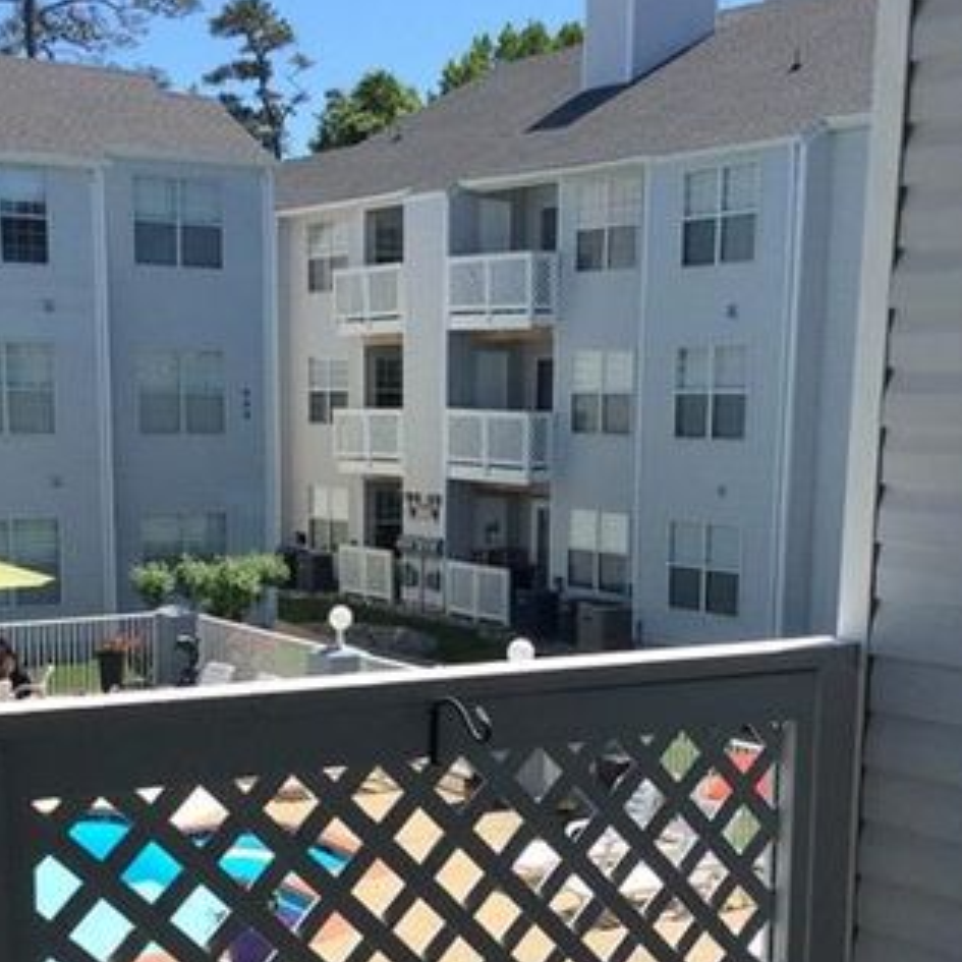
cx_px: 501
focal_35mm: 60
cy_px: 745
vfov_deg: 28.1
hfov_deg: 28.6
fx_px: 1886
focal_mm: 3.3
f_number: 2.4
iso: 32
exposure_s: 1/1300
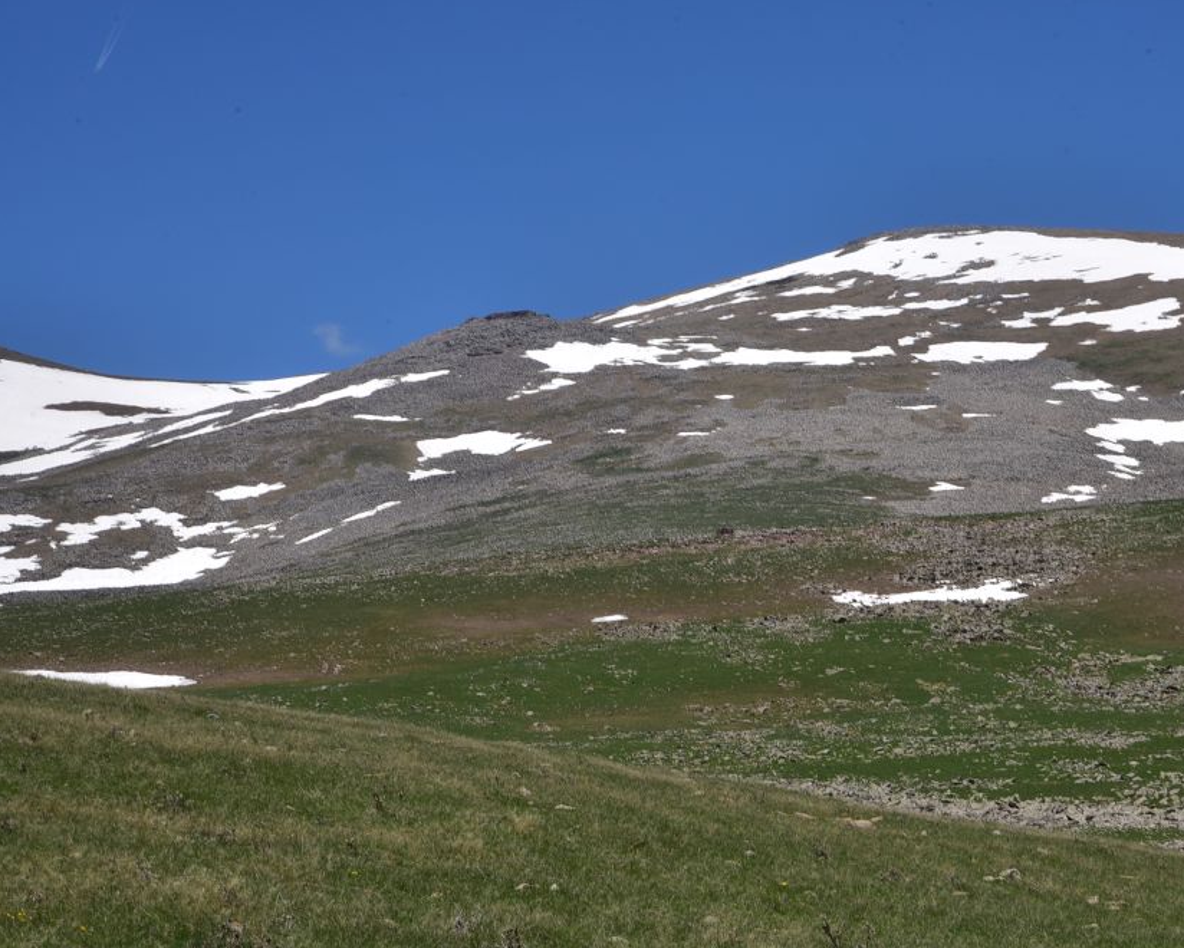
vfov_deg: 20.7
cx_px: 838
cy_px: 400
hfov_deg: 25.5
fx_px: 2594
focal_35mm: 74
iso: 160
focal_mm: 50
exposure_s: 1/125
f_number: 20
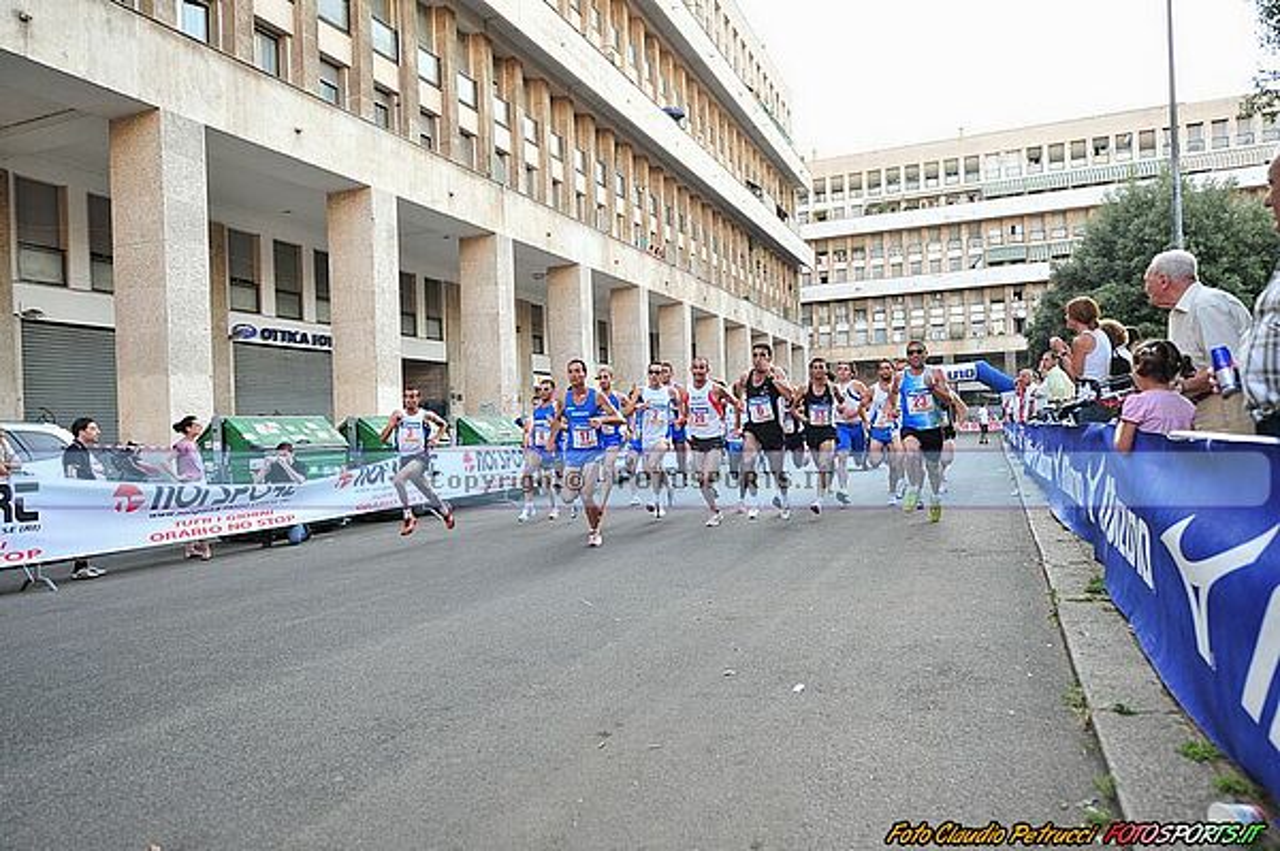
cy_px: 426
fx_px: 853
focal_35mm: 24
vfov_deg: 53.1
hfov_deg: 73.8
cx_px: 640
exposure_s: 1/400
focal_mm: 24
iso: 800
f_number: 3.5
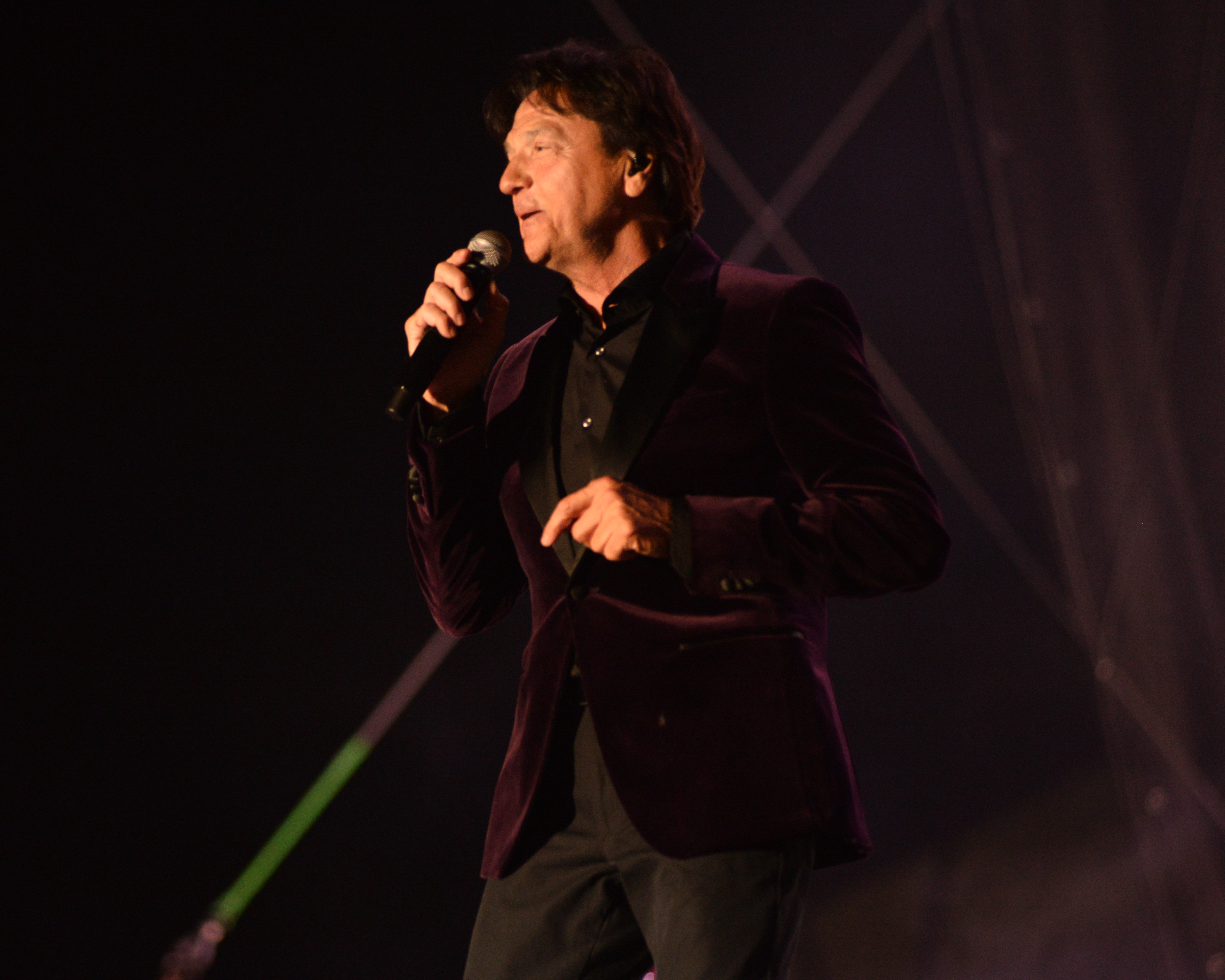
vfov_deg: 7.8
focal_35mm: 197
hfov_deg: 9.8
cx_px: 491
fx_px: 7143
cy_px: 508
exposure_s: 1/320
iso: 3200
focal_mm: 160
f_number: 2.8
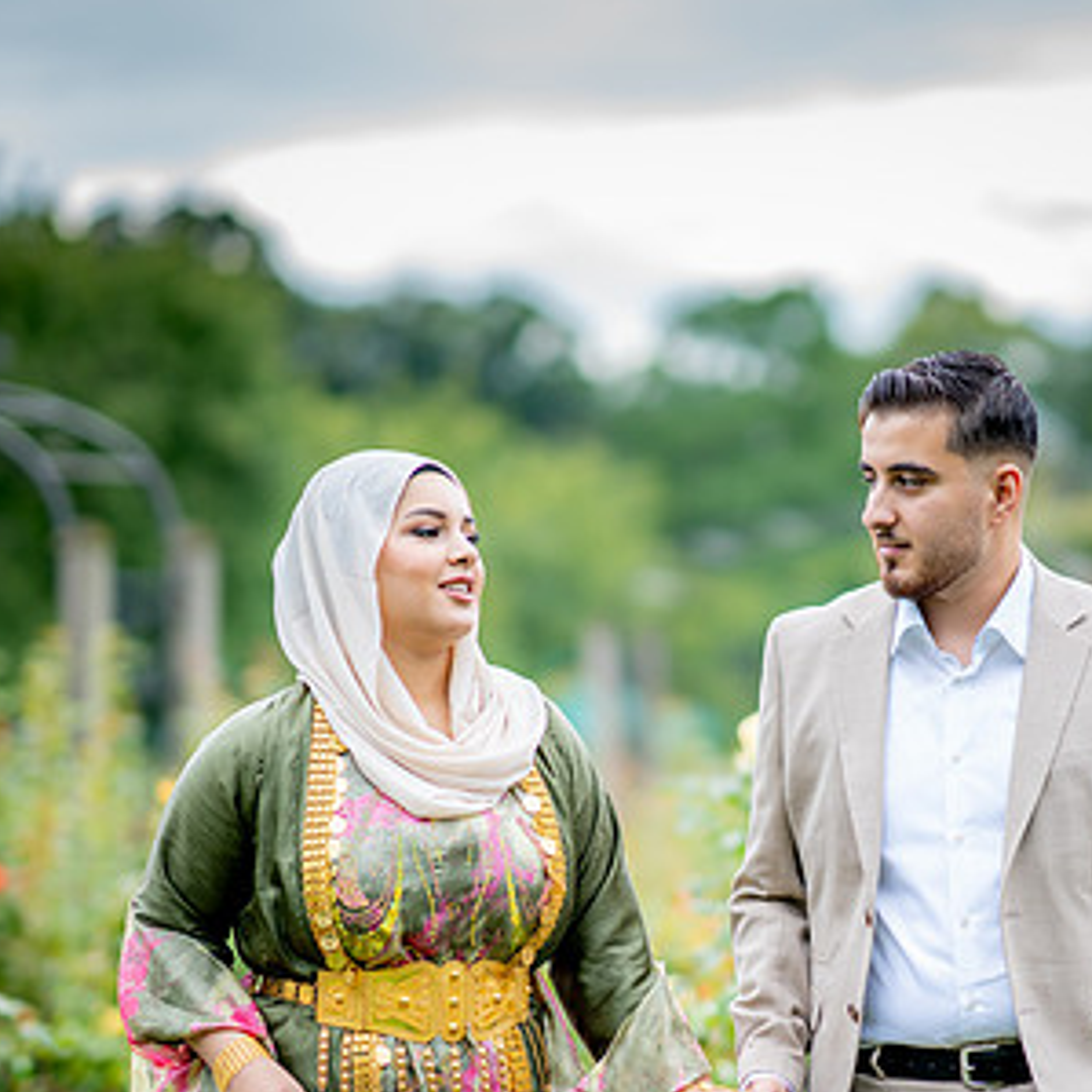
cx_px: 709
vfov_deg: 12.5
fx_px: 4997
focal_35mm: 140
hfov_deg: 12.5
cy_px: 670
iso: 100
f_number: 1.4
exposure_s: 1/2500
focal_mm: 85
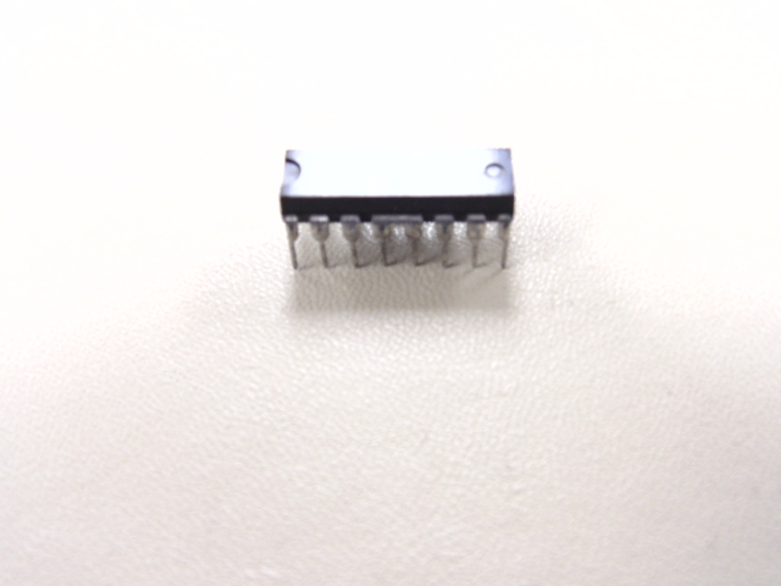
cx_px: 390
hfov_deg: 54.0
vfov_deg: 41.8
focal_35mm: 34
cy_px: 293
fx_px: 767
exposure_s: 1/30
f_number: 3.4
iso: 200
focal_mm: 6.2
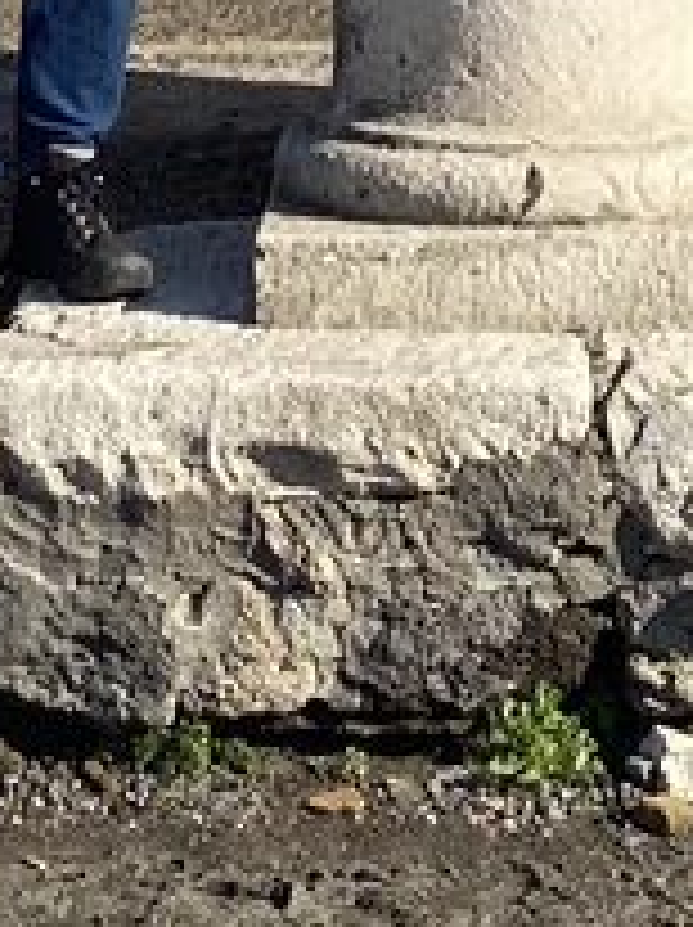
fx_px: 5403
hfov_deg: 7.3
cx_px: 346
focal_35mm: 202
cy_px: -918
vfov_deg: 9.2
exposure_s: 1/2755
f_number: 1.8
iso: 32
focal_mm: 4.25
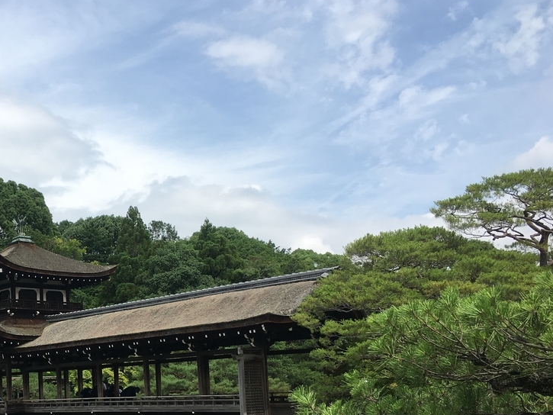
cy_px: 317
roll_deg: +2.6
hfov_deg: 38.1
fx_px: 767
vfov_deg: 29.7
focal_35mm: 48
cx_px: 103
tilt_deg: +7.3
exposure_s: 1/1748
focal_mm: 4.15
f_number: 2.2
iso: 25
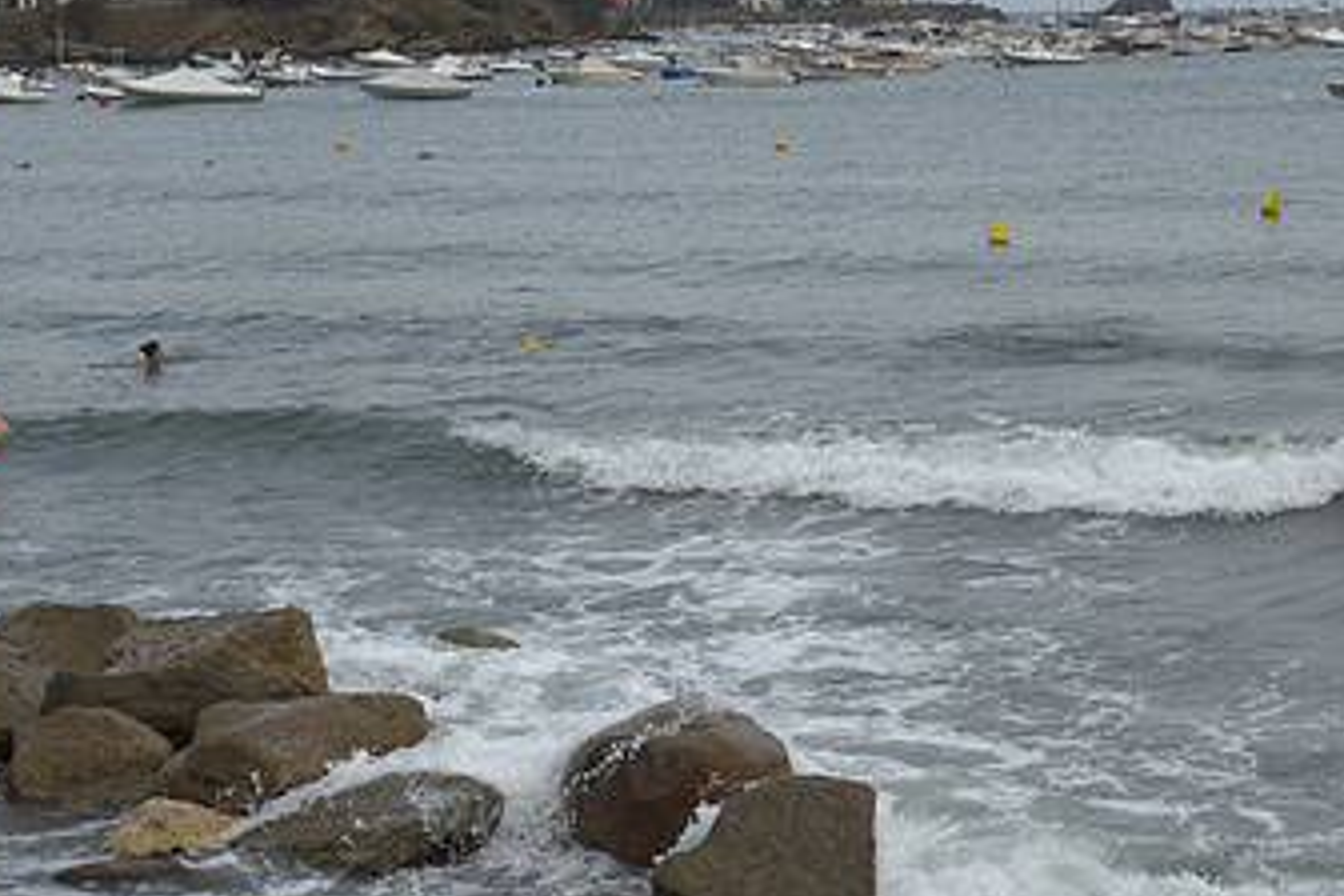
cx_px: 848
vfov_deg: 14.3
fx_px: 3546
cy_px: 166
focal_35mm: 95
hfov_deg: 21.4
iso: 800
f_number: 13
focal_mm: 55
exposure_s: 1/640
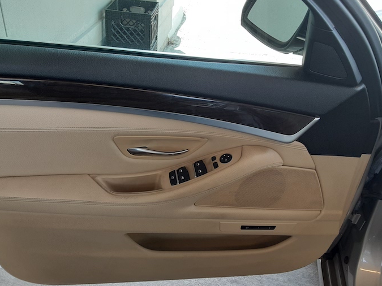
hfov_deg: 56.6
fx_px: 353
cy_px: 158
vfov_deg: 44.1
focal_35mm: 32
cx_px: 165
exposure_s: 1/60
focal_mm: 2.91
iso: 40
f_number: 1.9
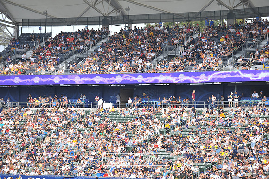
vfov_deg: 7.8
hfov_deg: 11.8
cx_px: 134
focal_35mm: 175
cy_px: 90
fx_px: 1307
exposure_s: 1/1250
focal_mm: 175
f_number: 5
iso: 500
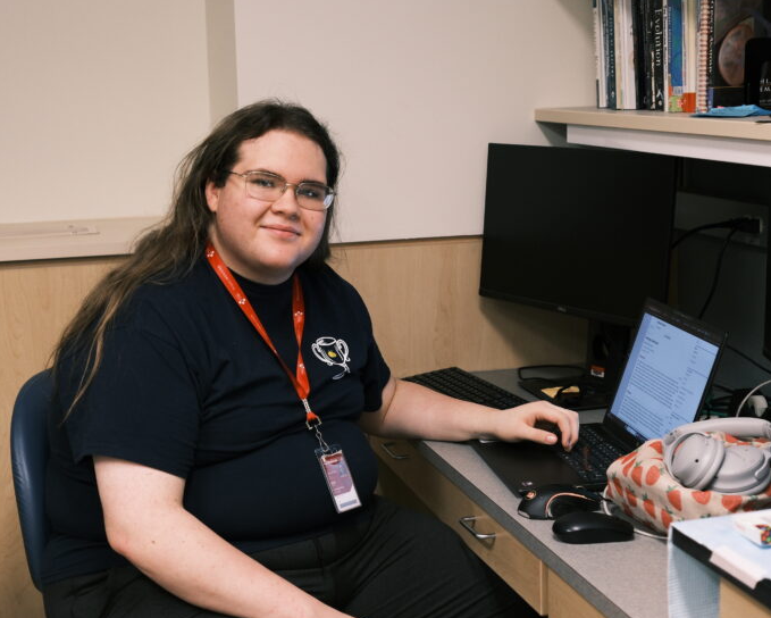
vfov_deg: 26.3
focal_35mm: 58
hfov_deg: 32.5
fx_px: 1324
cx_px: 396
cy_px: 329
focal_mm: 27
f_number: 2.8
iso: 800
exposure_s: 1/100
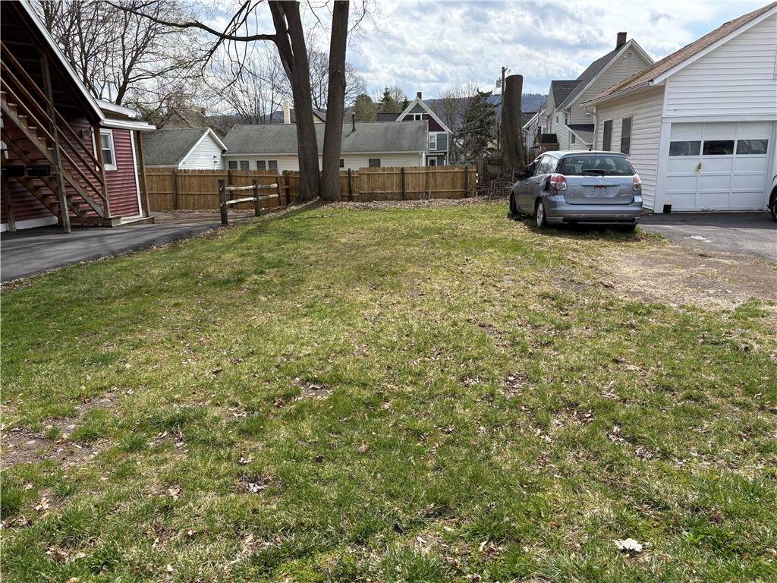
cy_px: 292
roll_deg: +1.5
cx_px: 388
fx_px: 584
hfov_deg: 67.3
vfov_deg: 53.1
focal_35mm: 26
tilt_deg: -11.6
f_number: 1.6
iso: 50
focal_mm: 5.96
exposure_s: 1/2865
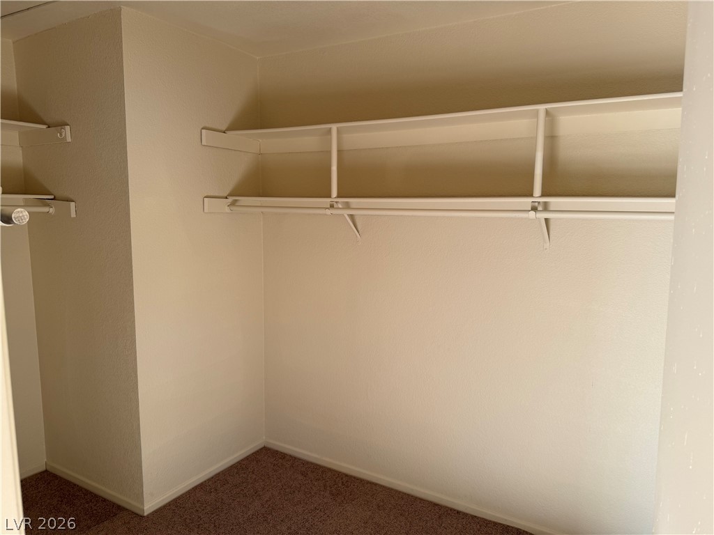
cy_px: 268
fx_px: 495
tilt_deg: -6.4
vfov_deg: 56.8
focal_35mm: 24
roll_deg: +0.1
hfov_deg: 71.6
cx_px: 357
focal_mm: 6.76
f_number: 1.78
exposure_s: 1/121
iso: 100
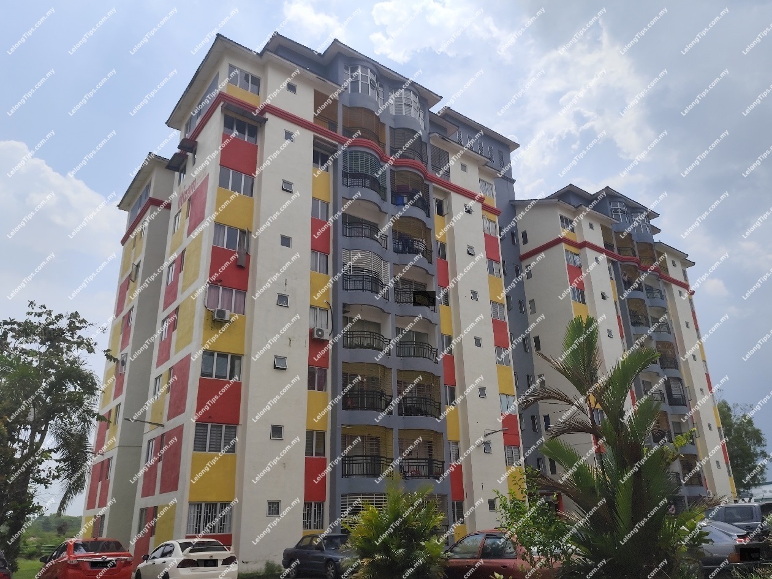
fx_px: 513
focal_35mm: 23
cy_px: 290
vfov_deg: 58.9
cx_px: 386
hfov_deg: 73.9
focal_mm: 6.14
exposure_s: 1/2384
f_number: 1.65
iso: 50
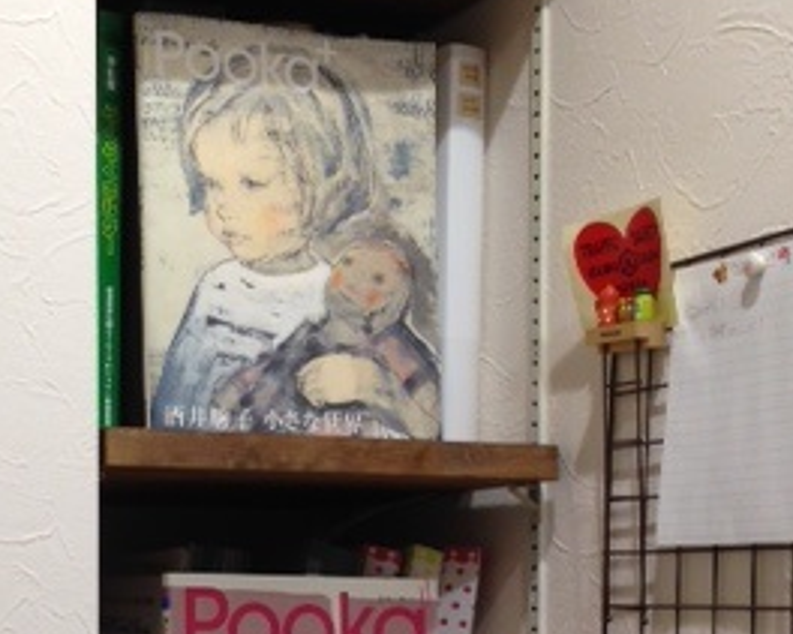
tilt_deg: -2.3
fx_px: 1830
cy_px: 634
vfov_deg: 19.1
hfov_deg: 24.3
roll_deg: +1.1
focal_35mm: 78
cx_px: 228
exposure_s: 1/20
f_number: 2.4
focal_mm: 4.12
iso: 64
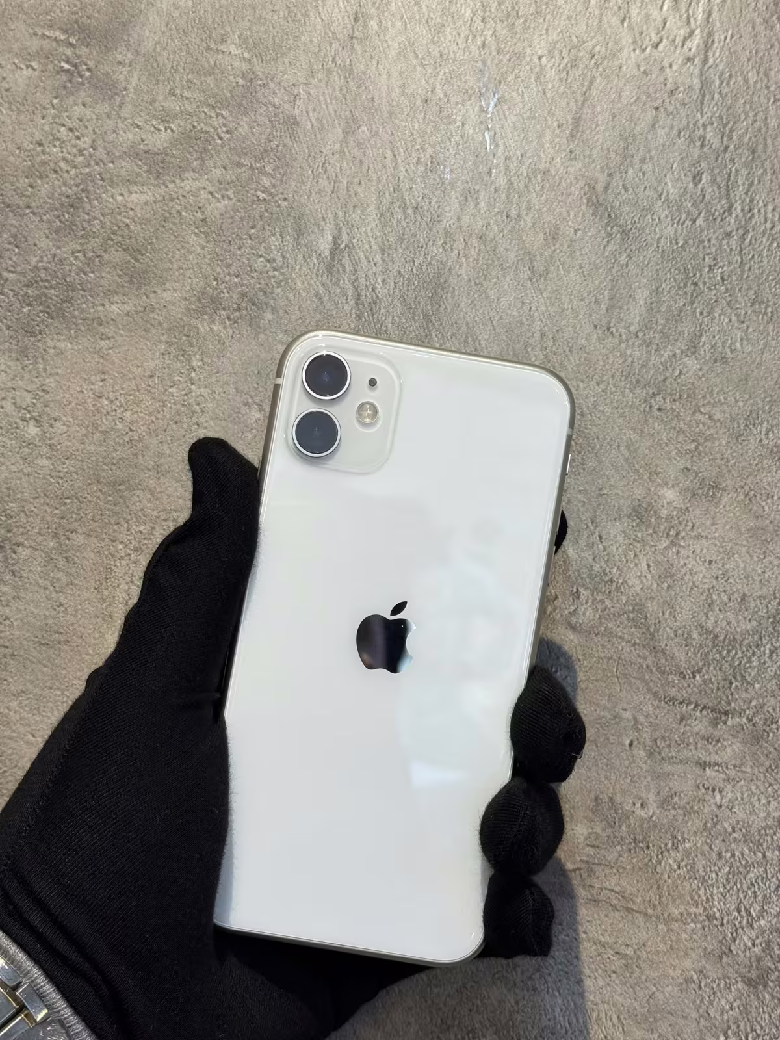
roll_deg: -15.3
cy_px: 520
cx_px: 390
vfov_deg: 39.7
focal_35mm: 48
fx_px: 1442
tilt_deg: +8.1
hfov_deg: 30.3
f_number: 1.78
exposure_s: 1/100
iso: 80
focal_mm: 6.76
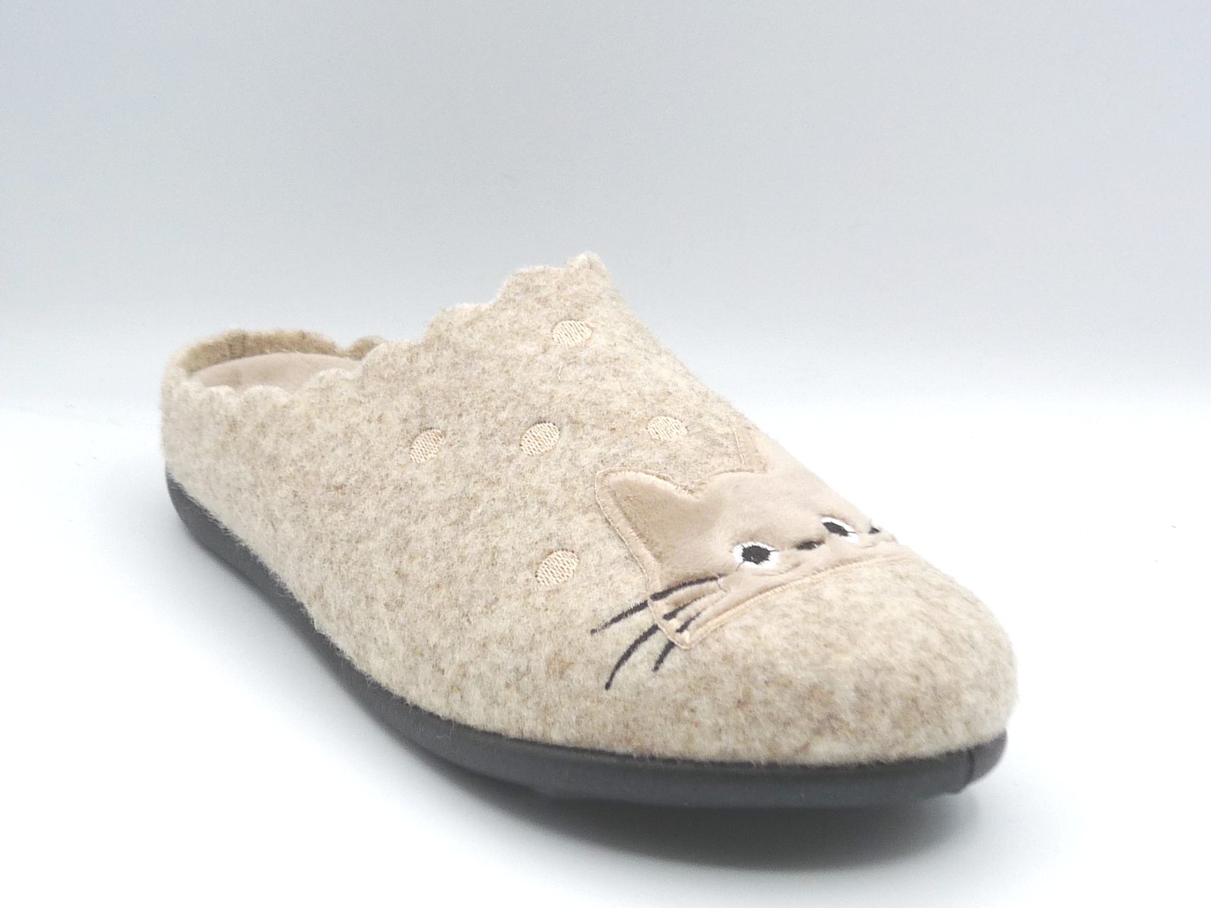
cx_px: 606
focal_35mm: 48
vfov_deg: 30.3
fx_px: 1679
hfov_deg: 39.7
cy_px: 454
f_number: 5.6
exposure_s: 1/200
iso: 100
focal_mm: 4.8
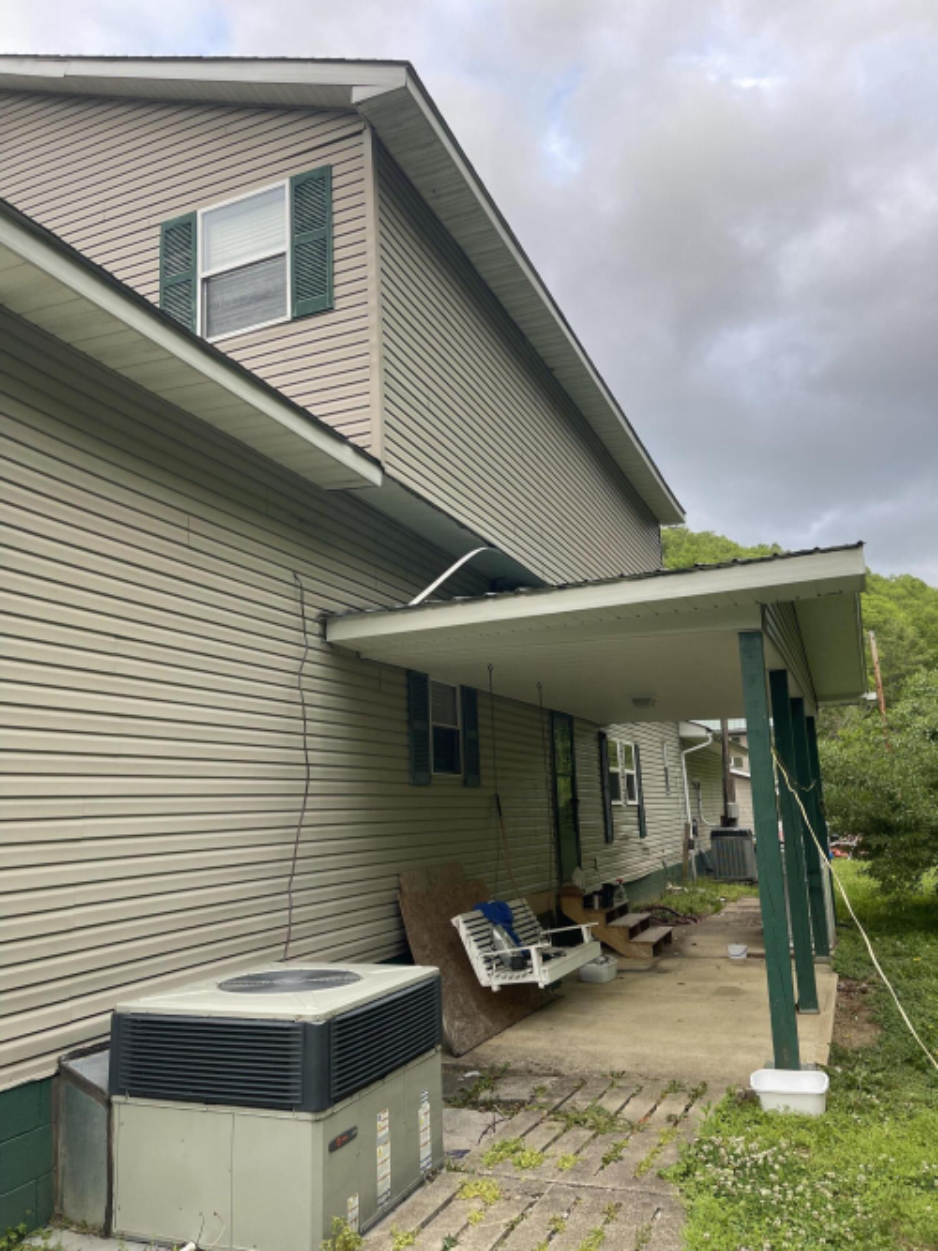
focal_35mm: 25
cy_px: 626
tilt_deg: +12.1
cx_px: 469
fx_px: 904
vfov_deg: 69.4
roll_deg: +1.8
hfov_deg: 54.9
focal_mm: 5.1
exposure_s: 1/296
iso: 32
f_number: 1.6
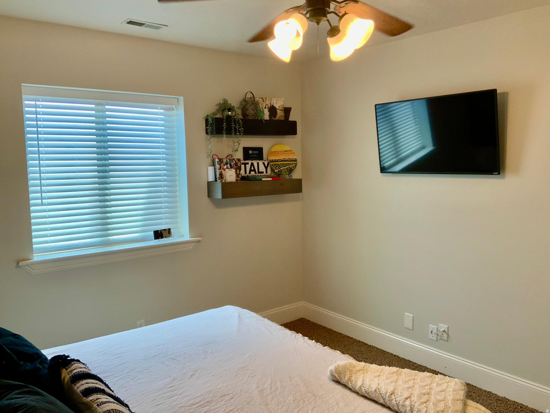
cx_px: 275
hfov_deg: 61.7
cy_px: 206
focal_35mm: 29
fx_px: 461
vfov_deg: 48.2
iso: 40
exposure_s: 1/60
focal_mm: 3
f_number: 1.8
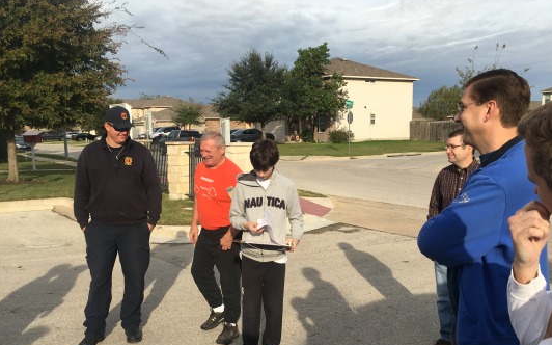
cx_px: 280
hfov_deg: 52.8
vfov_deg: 34.2
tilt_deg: -8.1
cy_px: 219
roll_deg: +1.7
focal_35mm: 37
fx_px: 556
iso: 25
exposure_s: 1/1148
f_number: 2.2
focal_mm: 4.15
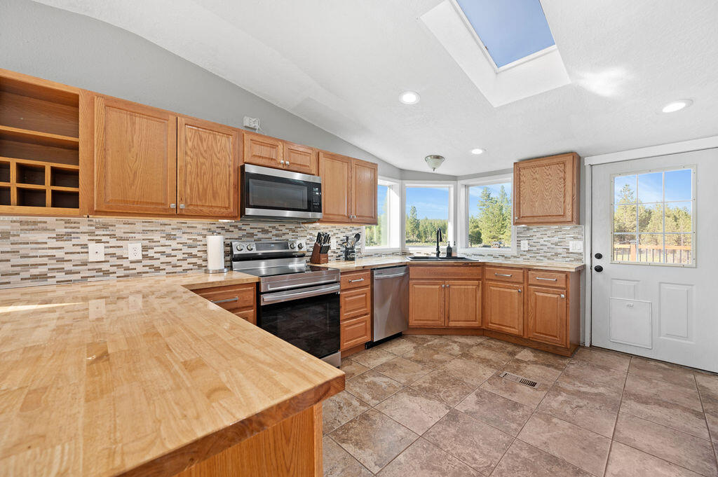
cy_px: 238
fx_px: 279
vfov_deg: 81.1
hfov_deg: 104.3
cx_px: 359
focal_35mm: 14
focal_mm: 14
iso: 320
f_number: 7.1
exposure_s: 1/30
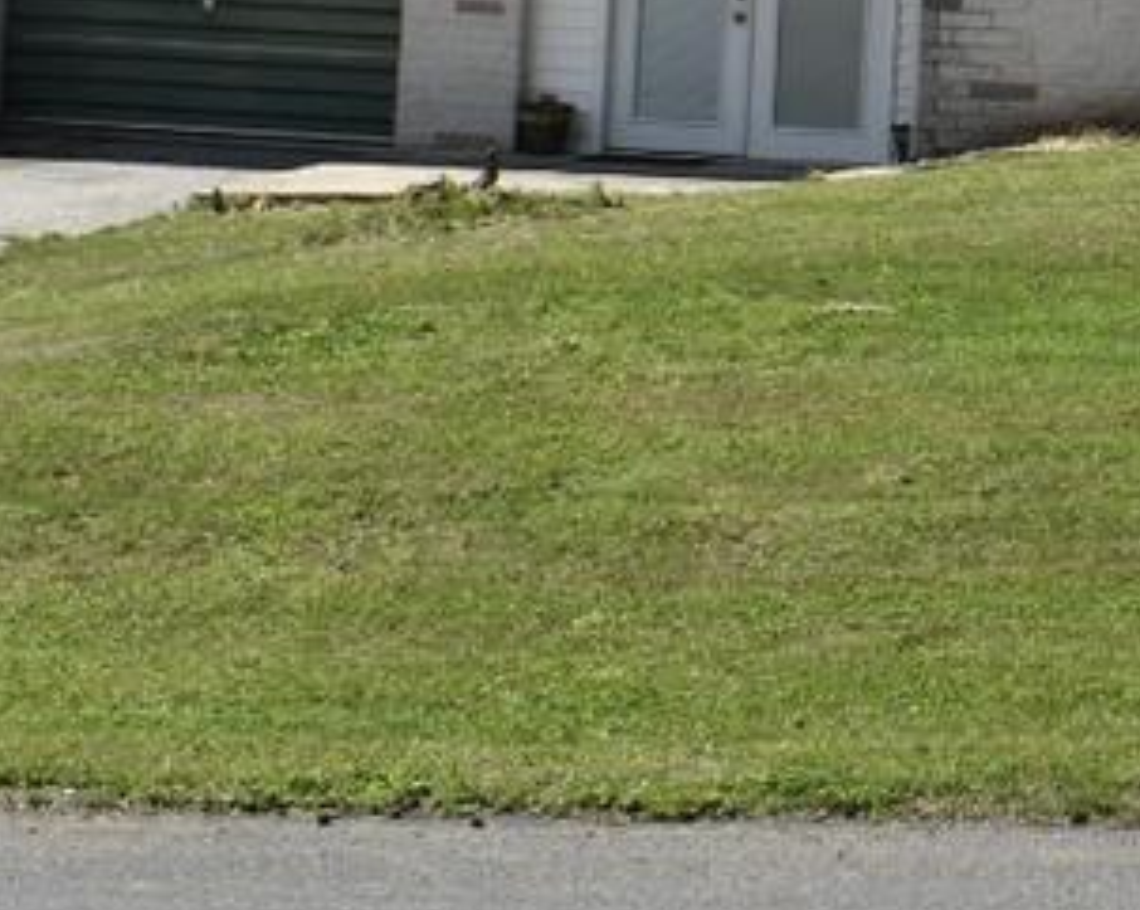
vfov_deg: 12.5
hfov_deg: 14.9
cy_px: -151
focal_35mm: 121
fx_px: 4079
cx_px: 1653
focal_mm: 18
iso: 400
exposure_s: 1/1600
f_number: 6.3
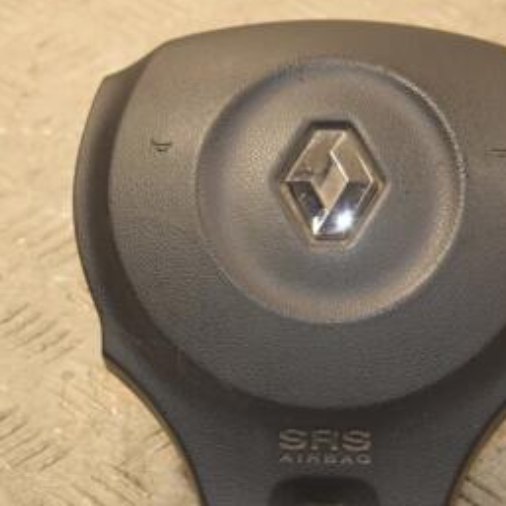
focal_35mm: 155
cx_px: 303
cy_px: 333
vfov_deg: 11.3
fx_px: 2563
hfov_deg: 11.3
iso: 800
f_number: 5.6
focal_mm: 52
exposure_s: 1/200
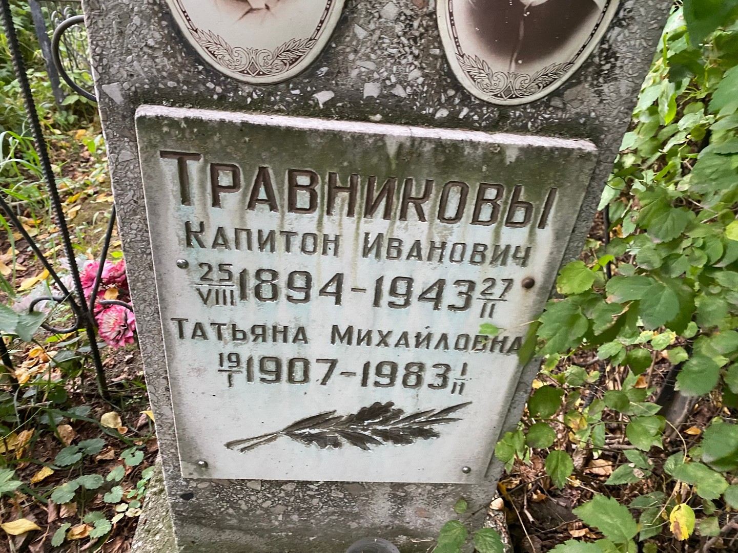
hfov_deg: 67.3
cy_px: 276
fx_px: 554
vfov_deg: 53.1
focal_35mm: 26
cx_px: 369
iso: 400
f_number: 1.8
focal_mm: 4.25
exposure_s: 1/60
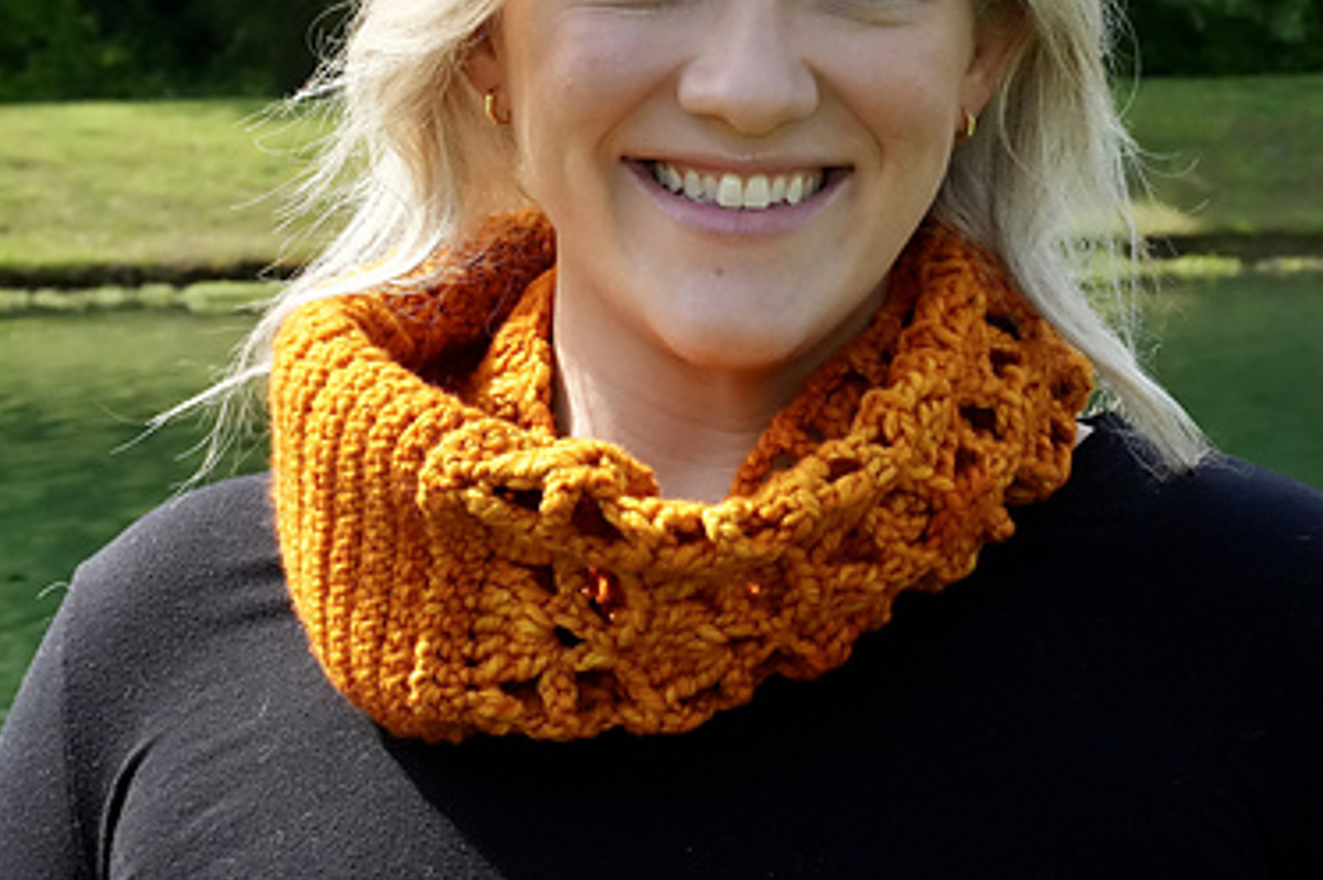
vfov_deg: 9.4
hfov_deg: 14.1
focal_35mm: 146
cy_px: 211
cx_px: 628
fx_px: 5361
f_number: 22
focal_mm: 85
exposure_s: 1/1000
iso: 8000
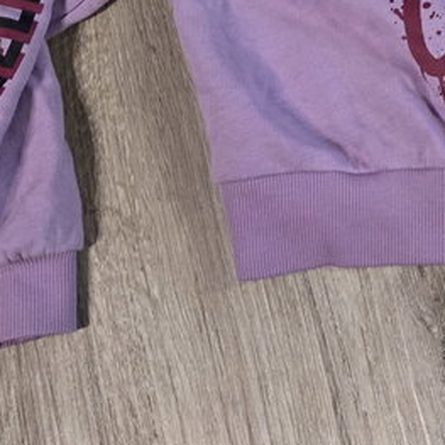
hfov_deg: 16.6
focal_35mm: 96
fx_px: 1396
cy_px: -259
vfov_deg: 16.2
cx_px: 650
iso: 1250
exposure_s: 1/100
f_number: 1.8
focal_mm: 5.4
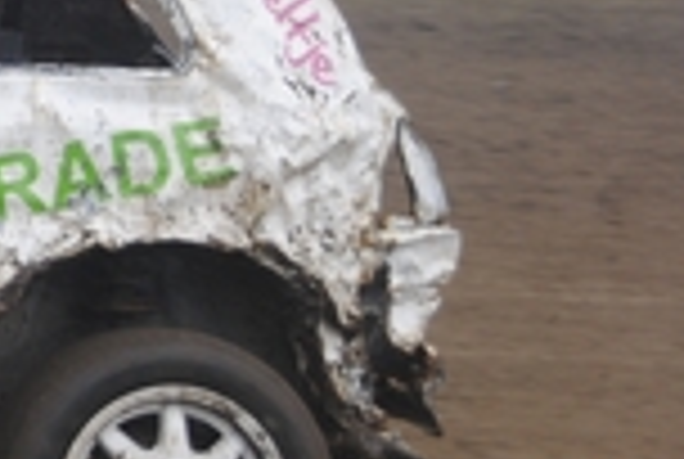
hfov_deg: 6.3
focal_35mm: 316
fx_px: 6016
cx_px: -734
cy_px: -22
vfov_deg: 4.4
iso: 220
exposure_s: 1/500
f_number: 4.8
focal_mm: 50
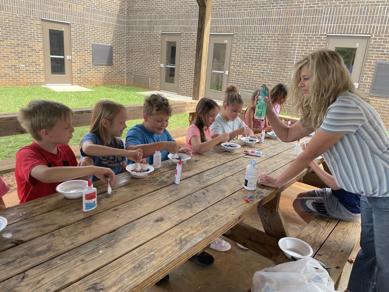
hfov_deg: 67.3
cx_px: 194
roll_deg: -4.9
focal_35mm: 26
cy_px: 146
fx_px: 292
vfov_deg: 53.1
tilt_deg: -16.3
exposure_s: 1/267
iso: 32
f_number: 1.6
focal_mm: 4.2
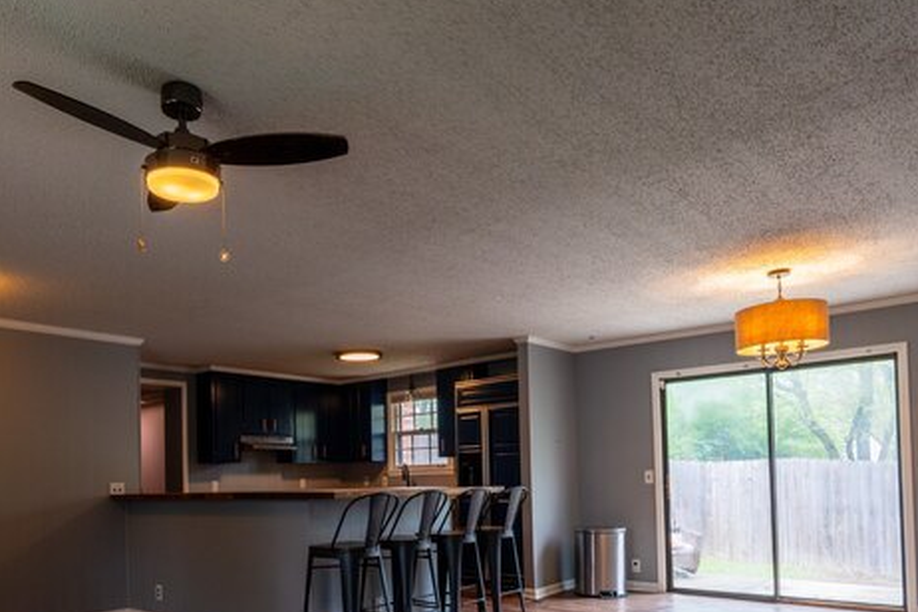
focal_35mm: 27
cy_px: 471
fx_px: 684
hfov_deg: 67.0
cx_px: 362
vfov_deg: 46.2
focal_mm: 11
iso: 50
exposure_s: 1/50
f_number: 4
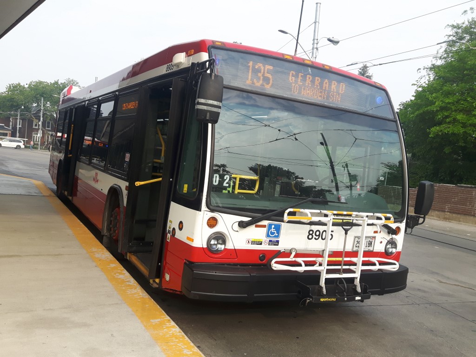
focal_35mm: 31
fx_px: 426
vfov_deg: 45.4
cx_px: 238
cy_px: 178
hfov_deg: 58.4
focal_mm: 3.7
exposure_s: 1/430
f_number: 1.9
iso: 40
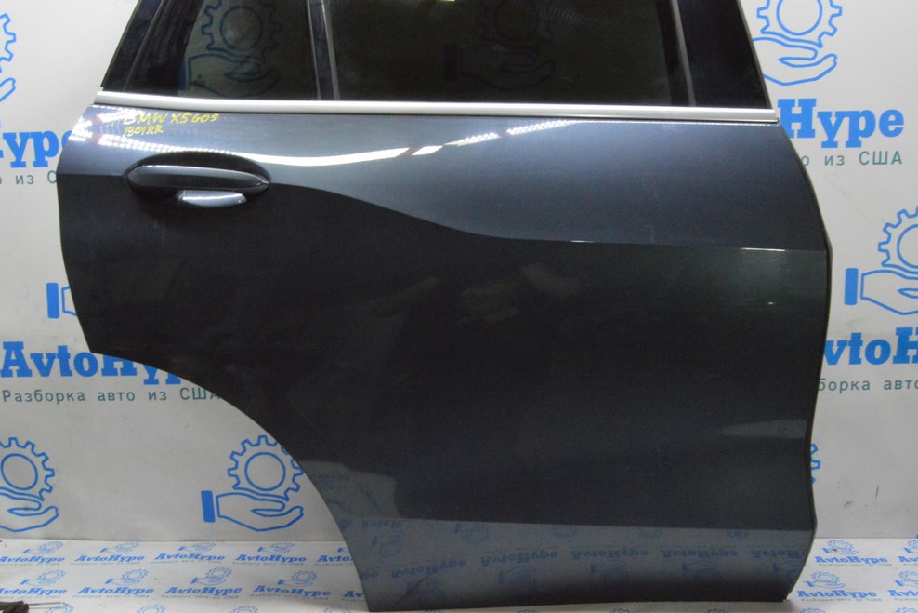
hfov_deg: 62.7
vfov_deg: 44.3
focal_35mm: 30
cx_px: 462
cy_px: 311
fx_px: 753
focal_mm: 19
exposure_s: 1/20
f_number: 20
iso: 6400
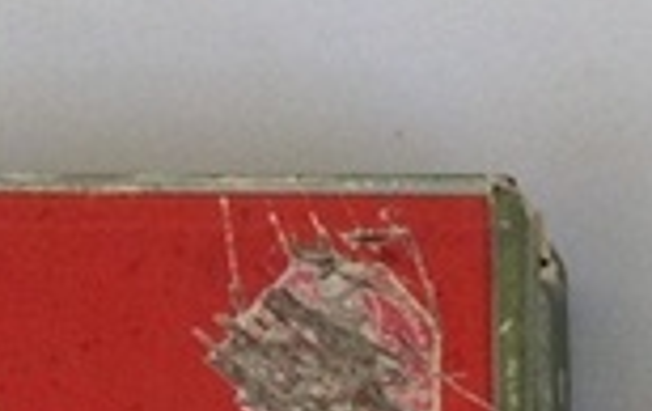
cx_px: 1312
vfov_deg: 5.0
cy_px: 1547
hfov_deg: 8.3
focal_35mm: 240
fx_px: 4274
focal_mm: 4.28
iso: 50
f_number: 2.4
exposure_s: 1/30
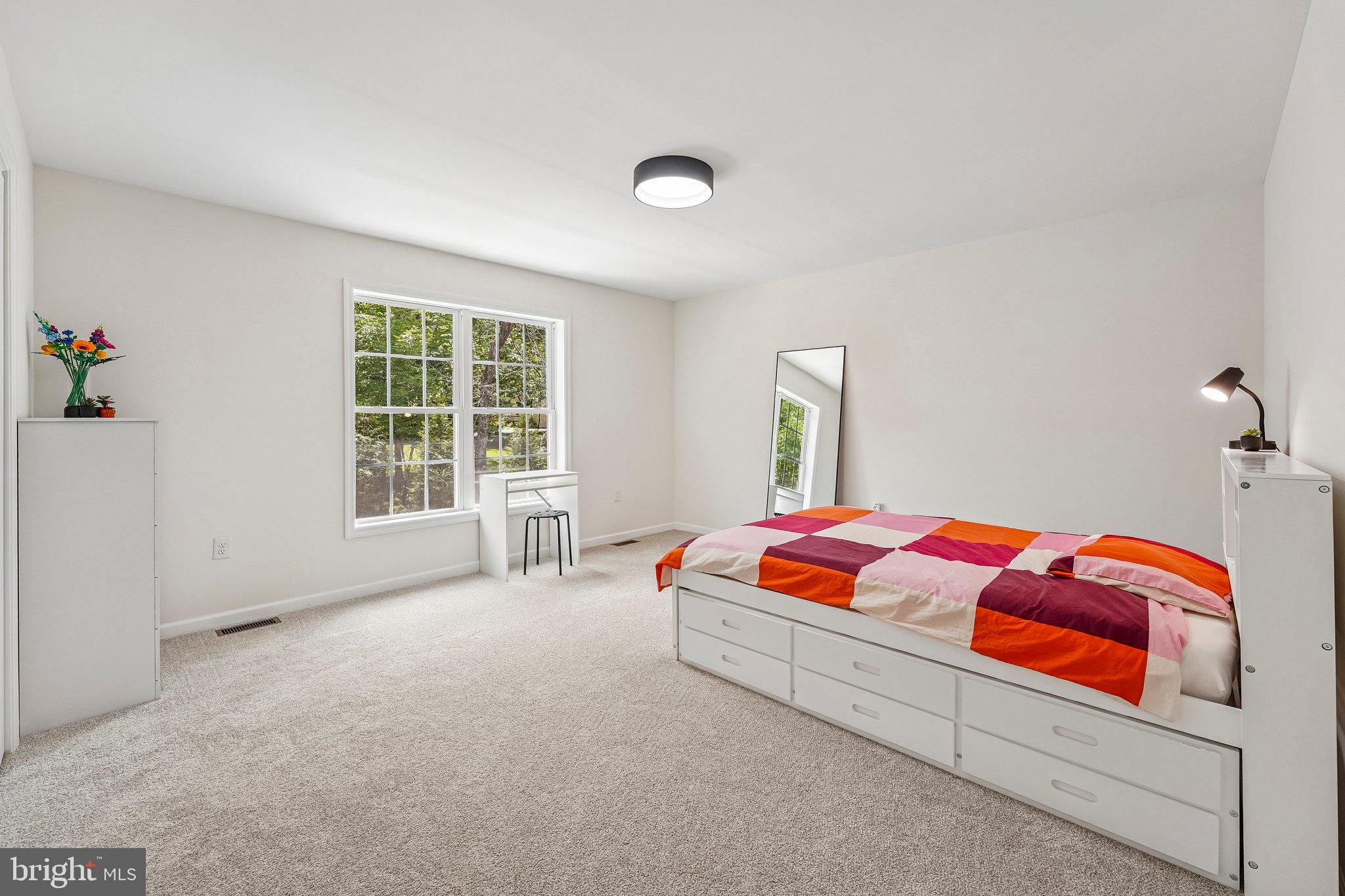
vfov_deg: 81.2
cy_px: 448
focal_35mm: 14
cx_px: 672
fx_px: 523
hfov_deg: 104.3
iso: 500
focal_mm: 14
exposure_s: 1/40
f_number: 8
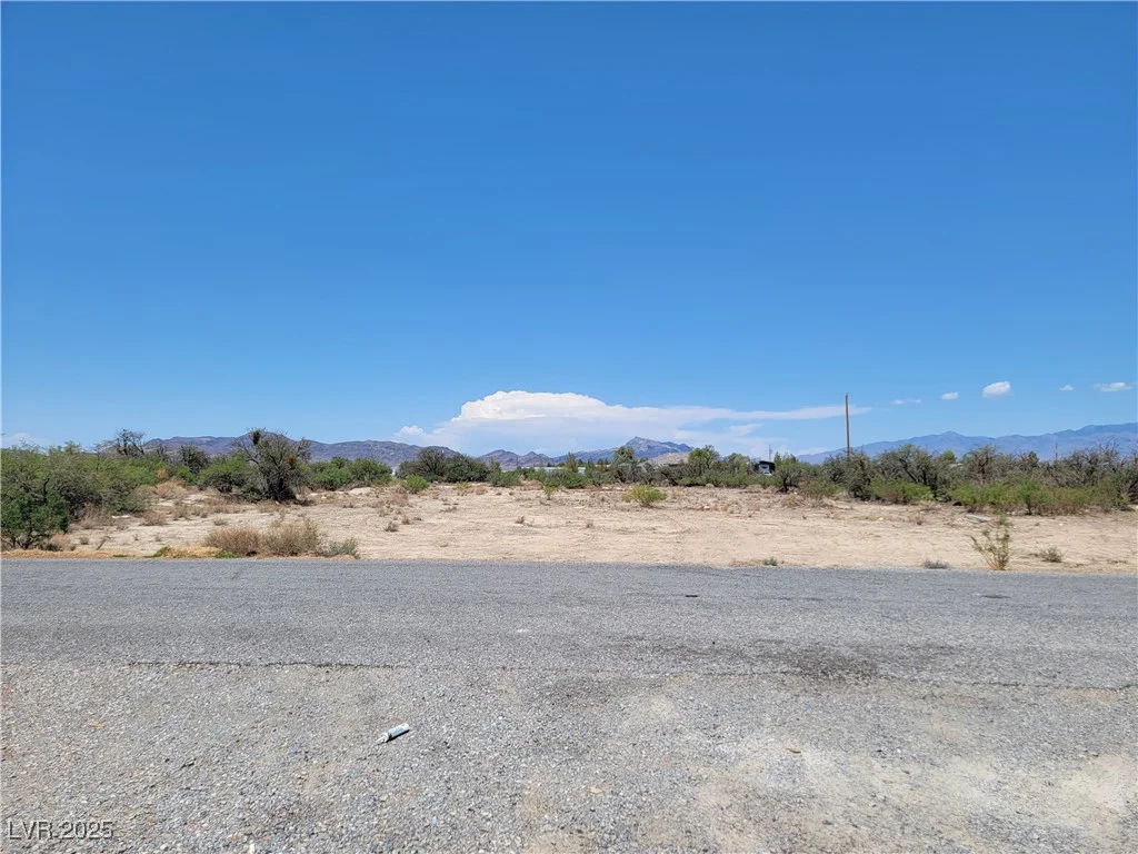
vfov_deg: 56.8
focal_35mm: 24
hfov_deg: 71.6
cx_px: 569
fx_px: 789
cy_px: 427
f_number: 1.8
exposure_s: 1/1488
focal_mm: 6.7
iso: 16
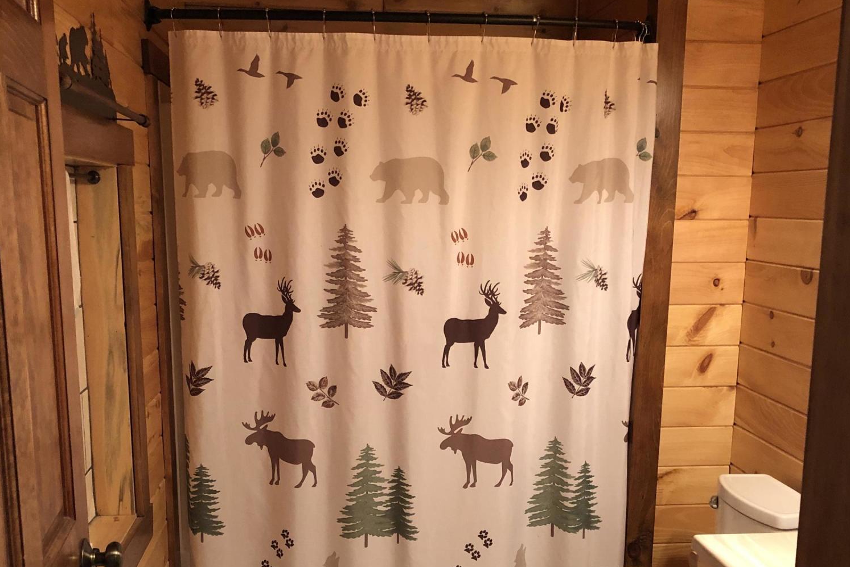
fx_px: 921
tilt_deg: -10.9
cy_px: 392
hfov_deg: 49.5
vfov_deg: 33.8
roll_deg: -0.5
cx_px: 426
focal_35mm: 39
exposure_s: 1/11
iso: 100
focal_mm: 4
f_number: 1.8
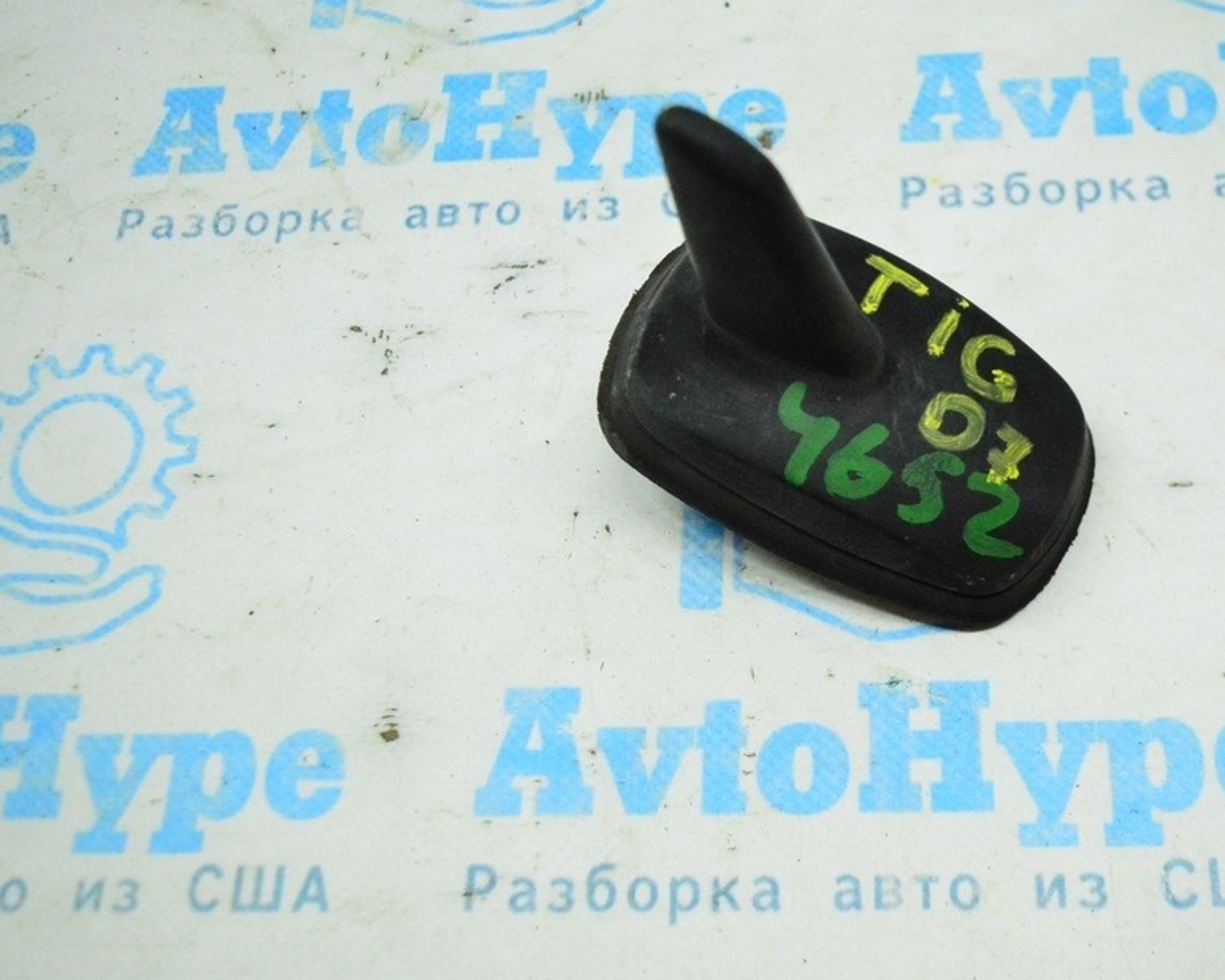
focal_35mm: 41
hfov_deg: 44.5
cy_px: 494
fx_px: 1486
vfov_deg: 36.5
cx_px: 762
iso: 6400
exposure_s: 1/800
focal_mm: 22
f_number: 3.8
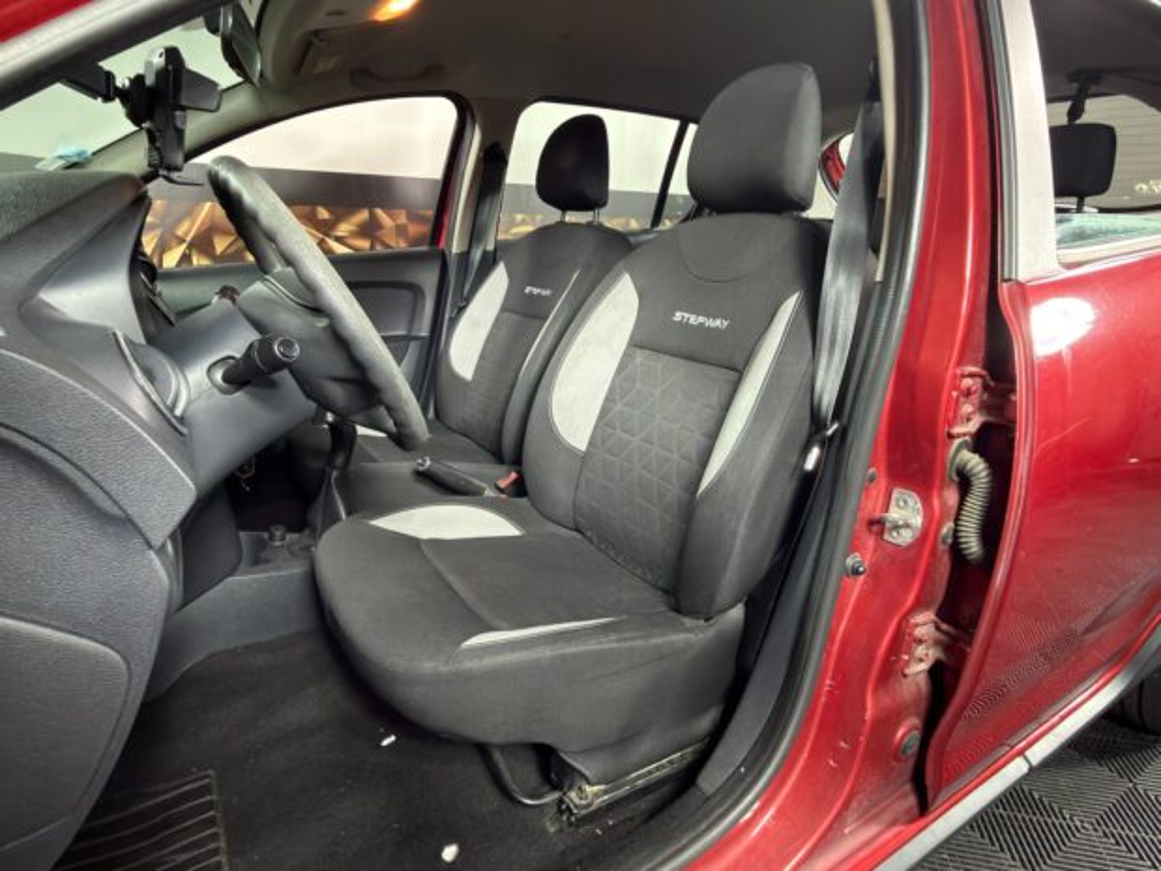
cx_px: 580
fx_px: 671
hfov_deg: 81.7
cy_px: 436
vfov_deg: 66.0
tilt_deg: -16.8
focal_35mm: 20
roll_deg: -1.2
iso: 320
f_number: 2.2
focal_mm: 2.22
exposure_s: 1/20
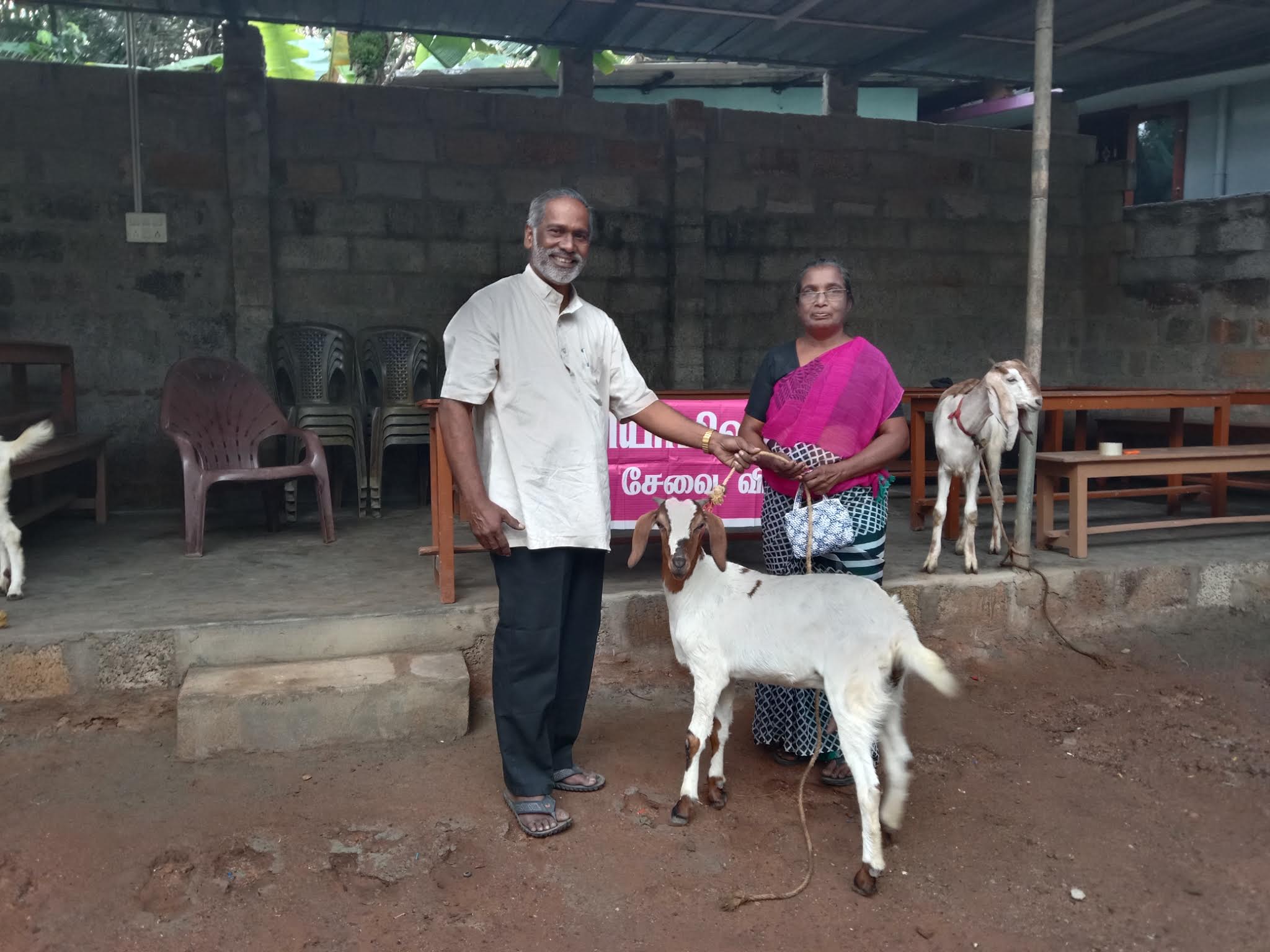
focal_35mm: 26
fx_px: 954
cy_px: 476
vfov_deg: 53.1
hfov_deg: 67.3
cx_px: 635
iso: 263
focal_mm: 3.65
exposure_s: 1/33.3
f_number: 2.2
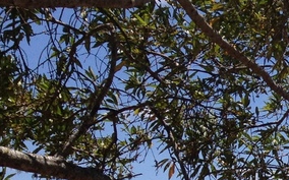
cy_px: 376
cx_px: 600
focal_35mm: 157
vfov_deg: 7.9
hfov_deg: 11.8
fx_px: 1236
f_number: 2.4
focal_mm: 4.28
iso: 50
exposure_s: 1/2404
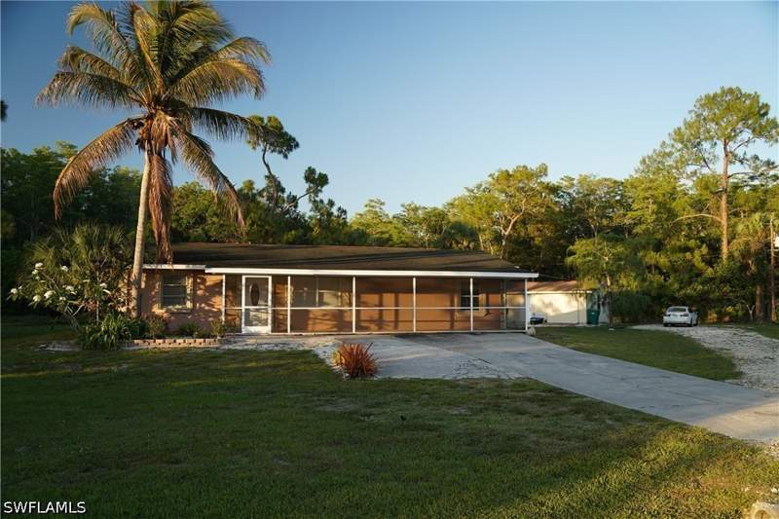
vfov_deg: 44.9
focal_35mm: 29
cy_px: 260
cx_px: 390
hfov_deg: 63.7
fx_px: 627
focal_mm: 29
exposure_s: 1/160
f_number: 4
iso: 200
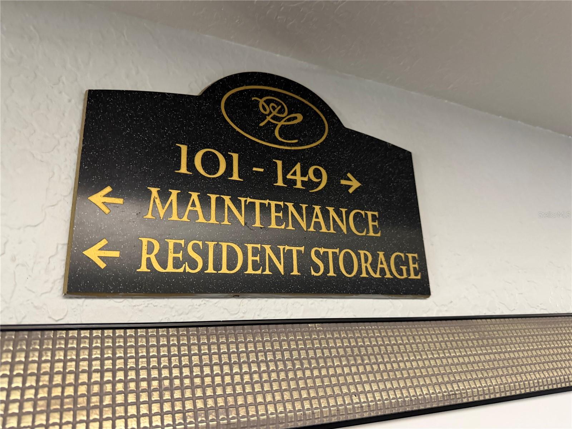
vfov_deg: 56.8
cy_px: 214
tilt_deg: +15.8
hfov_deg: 71.6
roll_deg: +2.9
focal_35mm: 24
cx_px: 286
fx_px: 397
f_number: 1.78
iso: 800
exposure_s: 1/40
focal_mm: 6.76
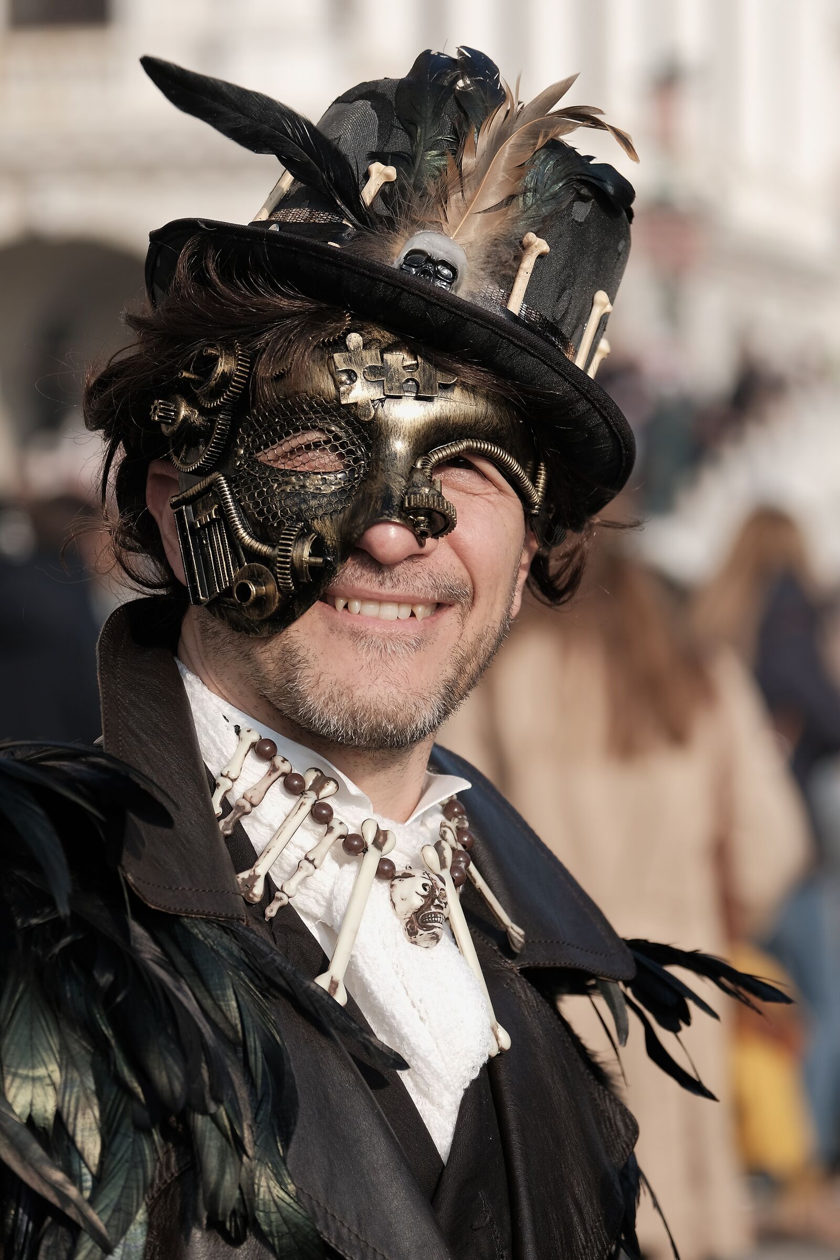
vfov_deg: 14.3
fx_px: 5005
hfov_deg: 9.6
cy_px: 630
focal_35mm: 143
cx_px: 420
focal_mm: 95
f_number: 4
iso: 200
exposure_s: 1/850
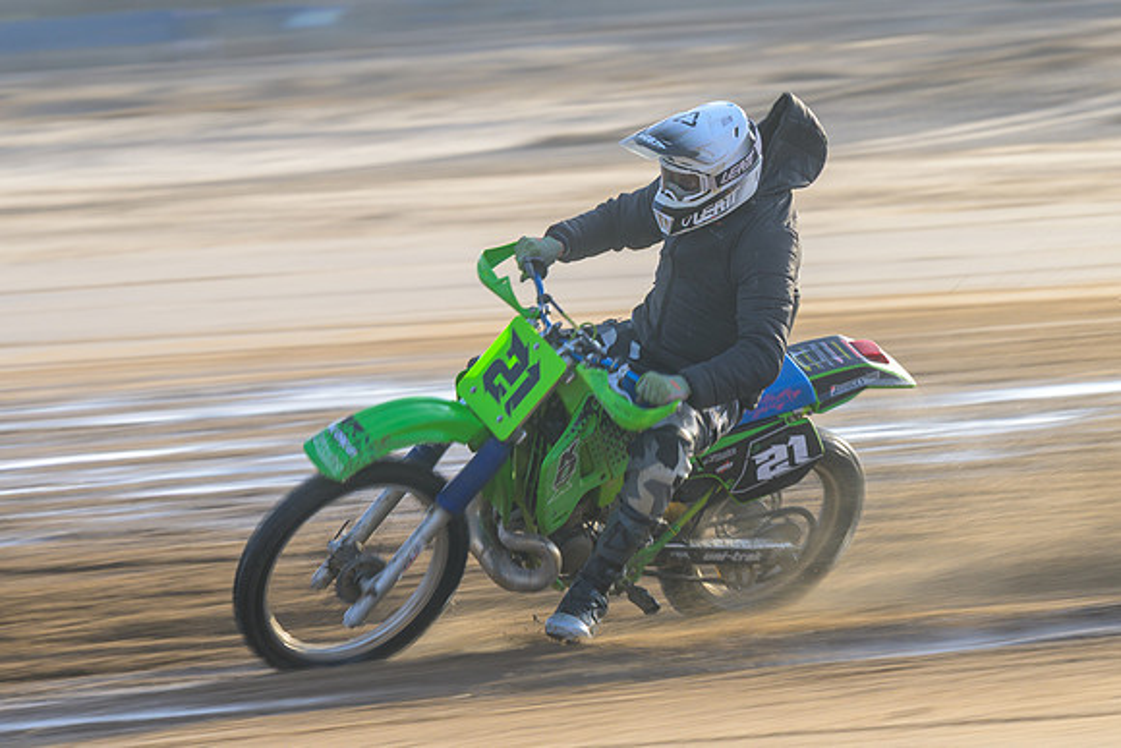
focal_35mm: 288
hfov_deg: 7.1
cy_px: 352
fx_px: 8978
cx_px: 504
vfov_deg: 4.8
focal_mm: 175
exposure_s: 1/100
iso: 64
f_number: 8
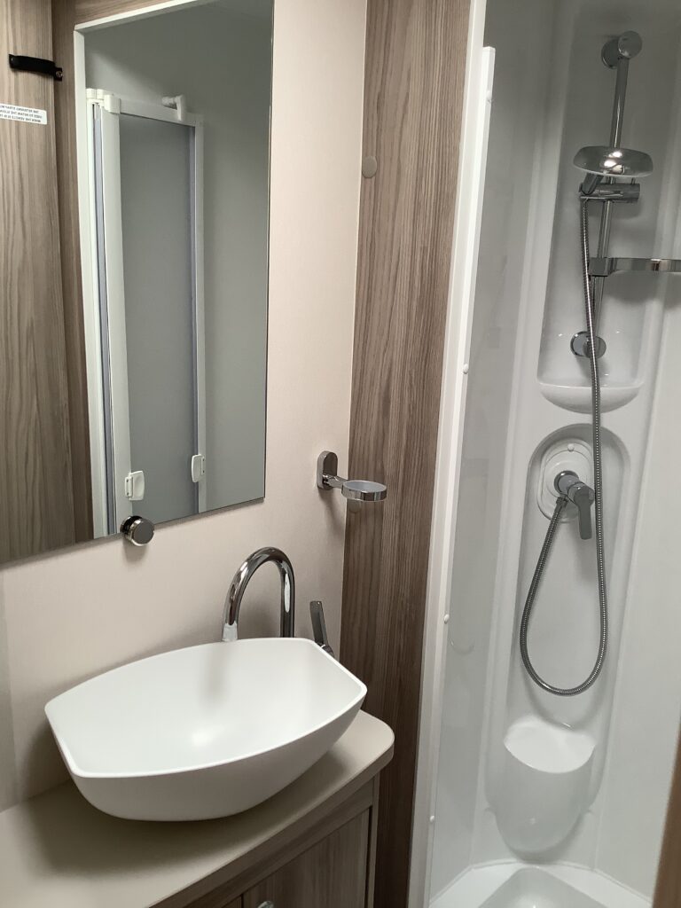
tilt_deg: -13.4
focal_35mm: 31
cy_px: 454
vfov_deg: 58.4
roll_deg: -3.0
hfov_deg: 45.4
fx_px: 813
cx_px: 340
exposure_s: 1/50
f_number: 2.4
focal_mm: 3.3
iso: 64
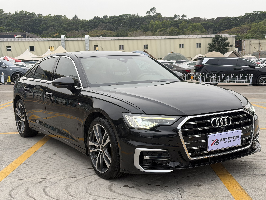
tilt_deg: -5.8
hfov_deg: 39.7
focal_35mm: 48
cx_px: 133
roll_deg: +1.3
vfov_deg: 30.3
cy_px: 100
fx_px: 369
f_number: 1.78
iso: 80
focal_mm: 6.76
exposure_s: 1/203
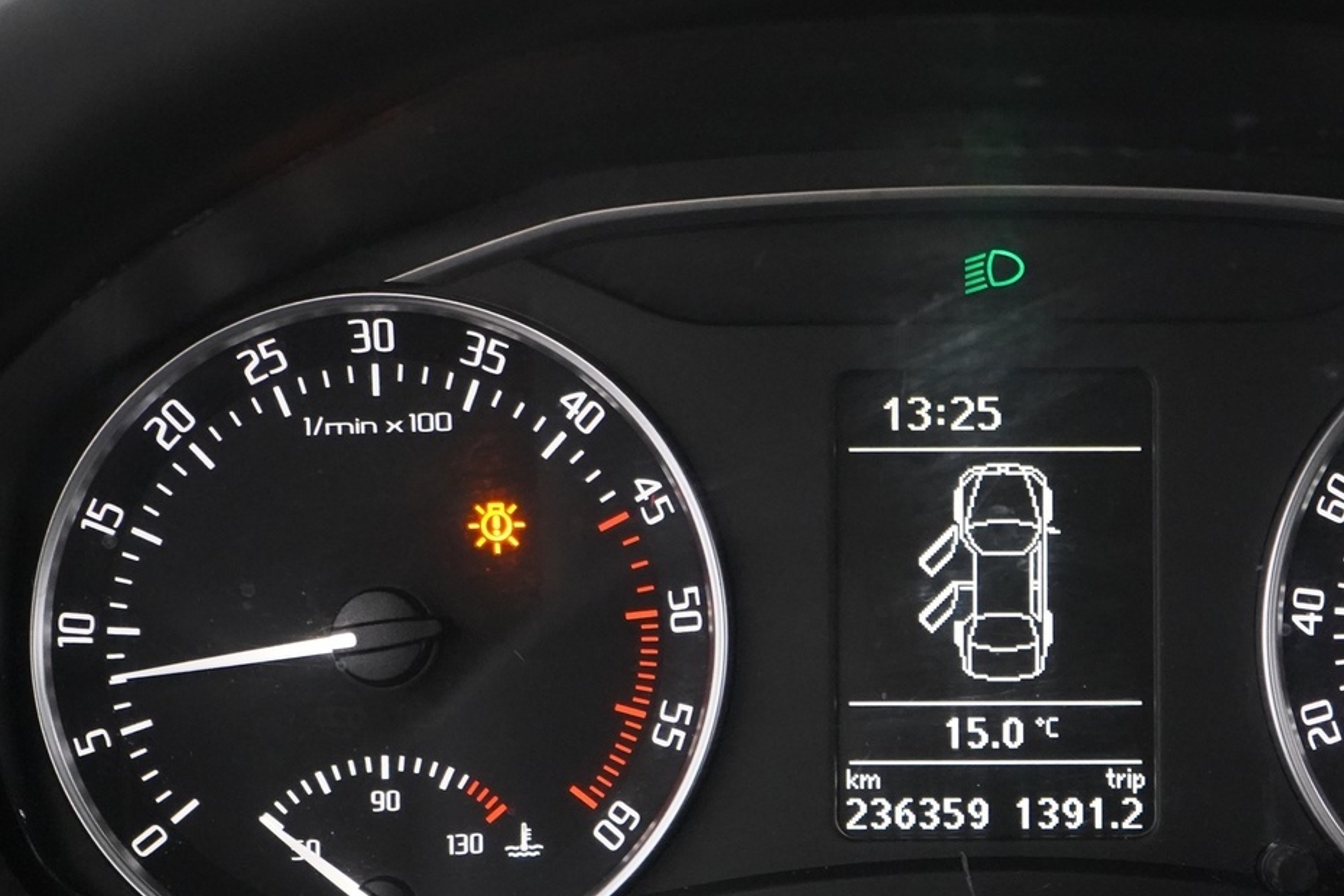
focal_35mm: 122
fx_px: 4554
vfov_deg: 11.2
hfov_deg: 16.7
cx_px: 981
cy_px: 577
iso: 8000
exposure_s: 1/40
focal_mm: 70
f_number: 5.6
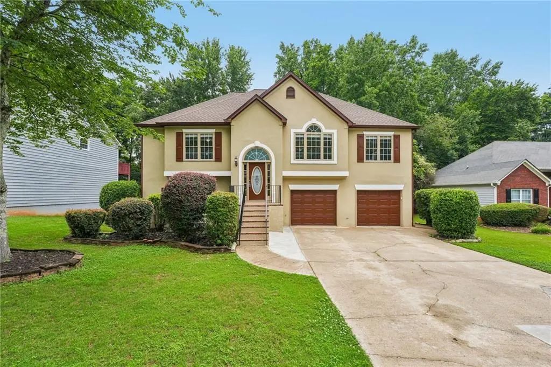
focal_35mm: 14
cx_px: 276
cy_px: 184
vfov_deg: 81.1
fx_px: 214
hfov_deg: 104.3
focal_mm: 14
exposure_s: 1/250
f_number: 8
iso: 320
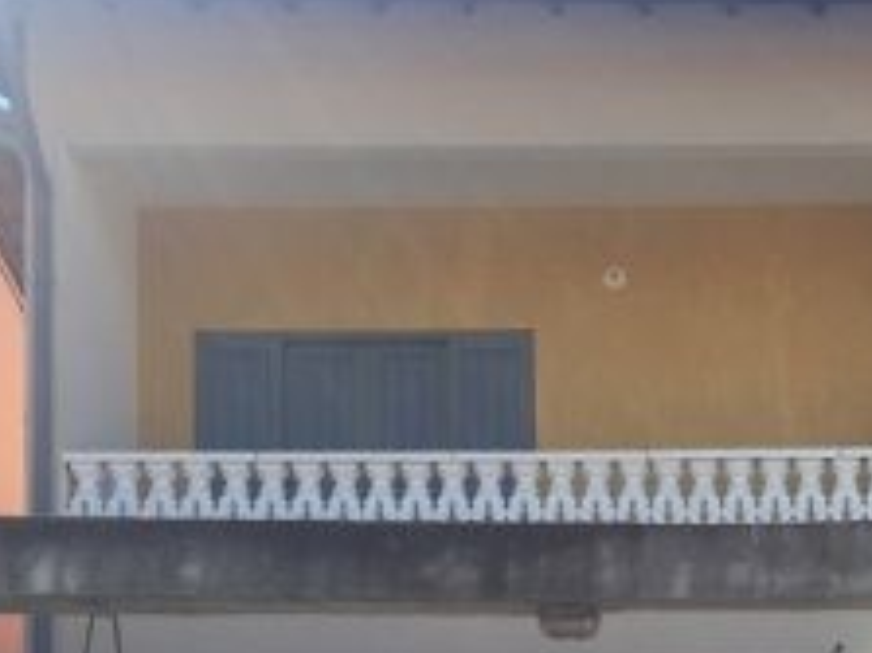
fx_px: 1964
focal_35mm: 78
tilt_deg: +4.8
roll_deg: -0.8
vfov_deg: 17.9
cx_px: 774
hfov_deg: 24.4
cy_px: 790
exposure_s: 1/791
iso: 32
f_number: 2.2
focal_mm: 4.15
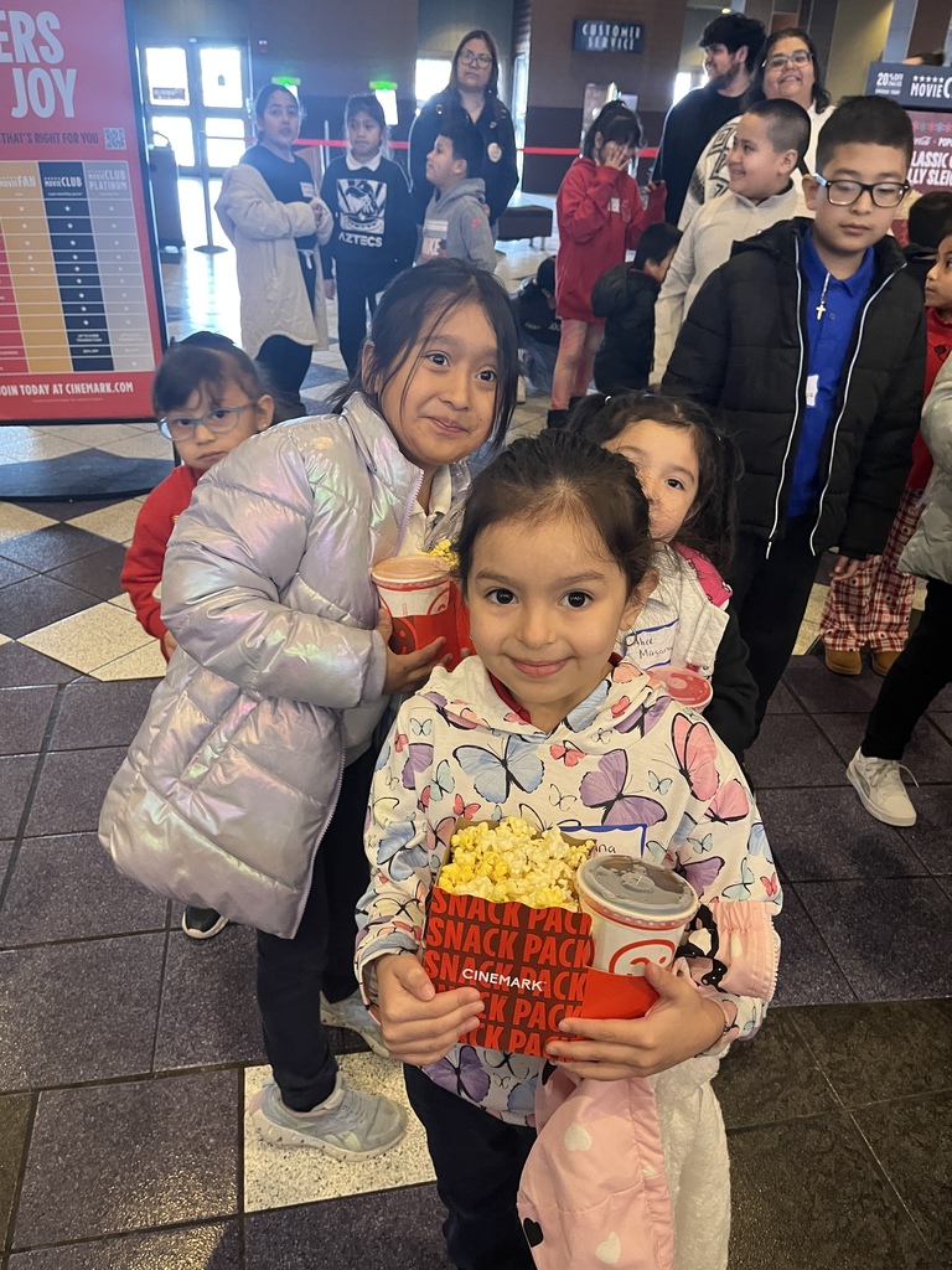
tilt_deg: -29.1
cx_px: 476
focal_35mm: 26
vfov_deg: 67.3
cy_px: 635
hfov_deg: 53.1
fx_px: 953
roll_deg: -1.9
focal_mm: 5.1
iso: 400
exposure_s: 1/40
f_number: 1.6
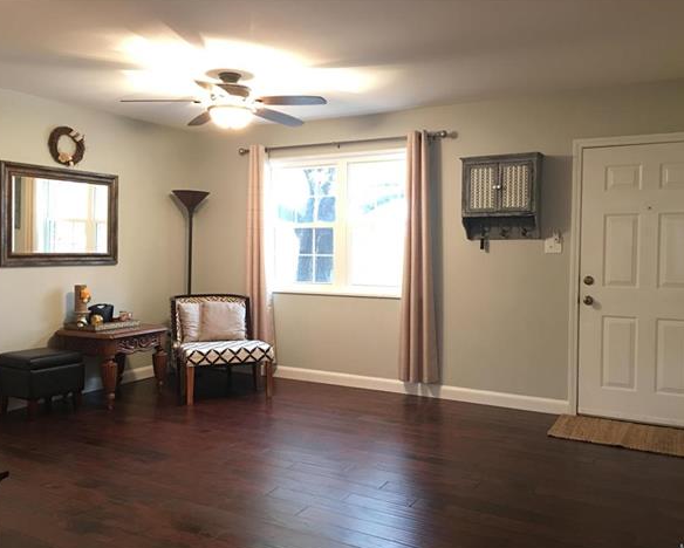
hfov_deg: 57.1
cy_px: 274
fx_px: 628
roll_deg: -1.1
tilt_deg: -1.9
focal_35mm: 31
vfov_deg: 47.2
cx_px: 340
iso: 125
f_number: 2.2
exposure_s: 1/4
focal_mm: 4.15
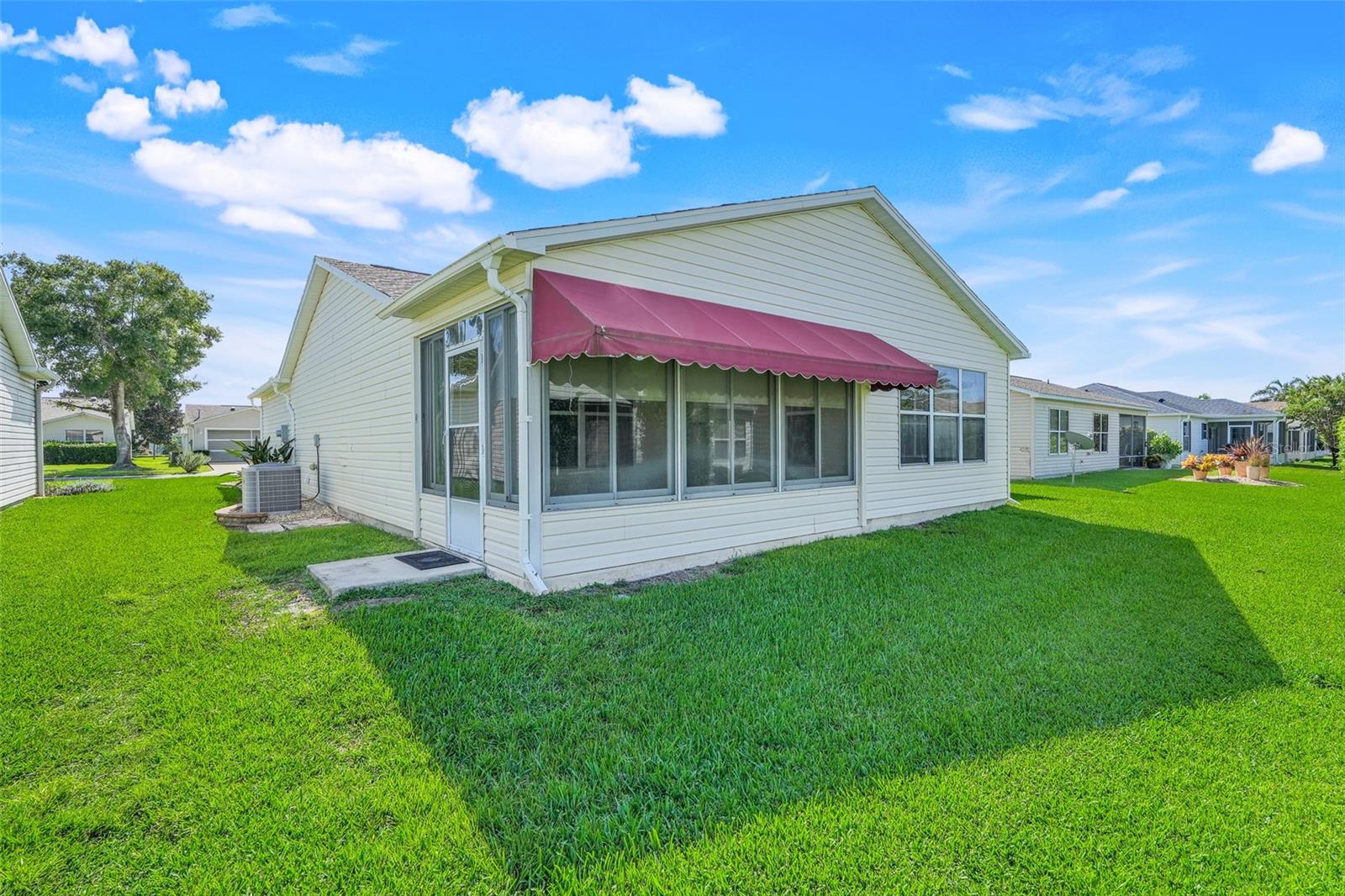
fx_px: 616
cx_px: 672
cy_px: 448
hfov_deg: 95.0
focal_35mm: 16
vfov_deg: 72.0
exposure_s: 1/400
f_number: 9
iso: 250
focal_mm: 16.5
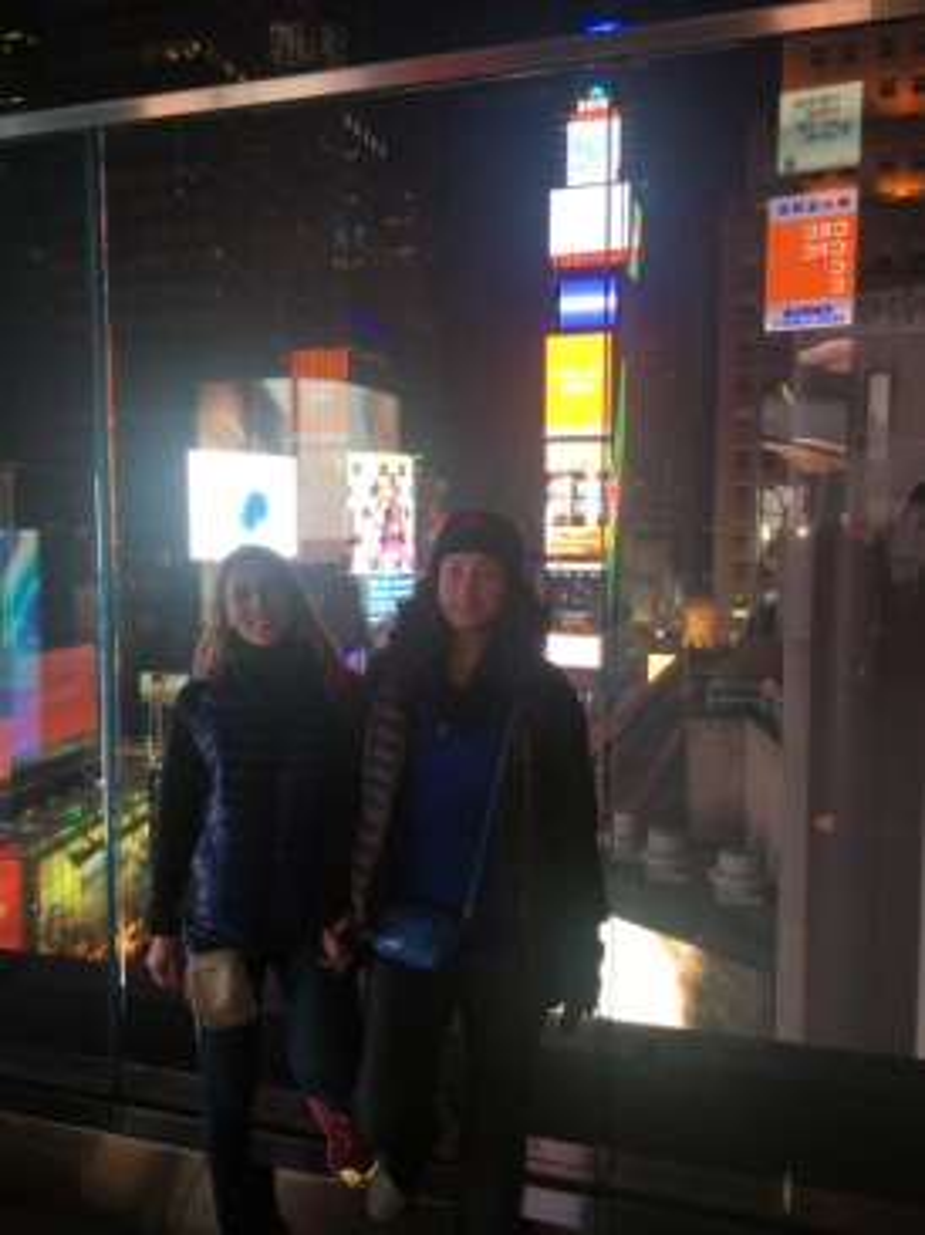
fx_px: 1034
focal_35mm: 29
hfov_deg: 48.2
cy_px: 618
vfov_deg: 61.7
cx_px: 462
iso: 25
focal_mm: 4.15
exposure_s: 1/43
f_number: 2.2
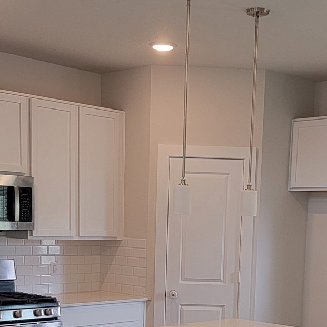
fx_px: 748
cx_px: 170
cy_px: 324
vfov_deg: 23.6
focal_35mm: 70
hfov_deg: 24.7
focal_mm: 6.7
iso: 160
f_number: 1.8
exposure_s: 1/120
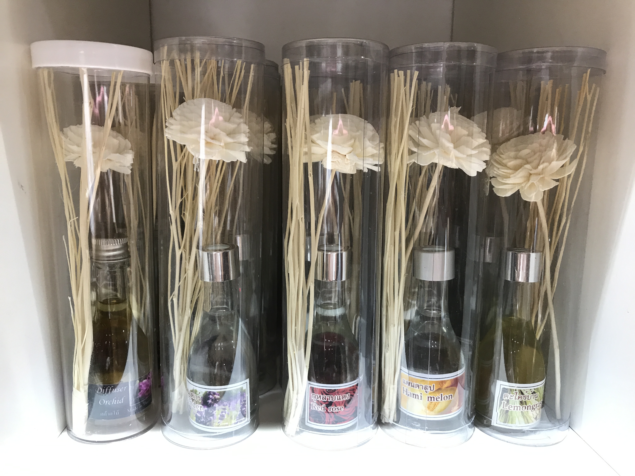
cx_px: 318
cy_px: 238
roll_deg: -0.6
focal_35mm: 28
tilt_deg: -9.9
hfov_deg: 63.4
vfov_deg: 49.7
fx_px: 514
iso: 40
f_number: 1.8
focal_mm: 3.99
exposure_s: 1/33
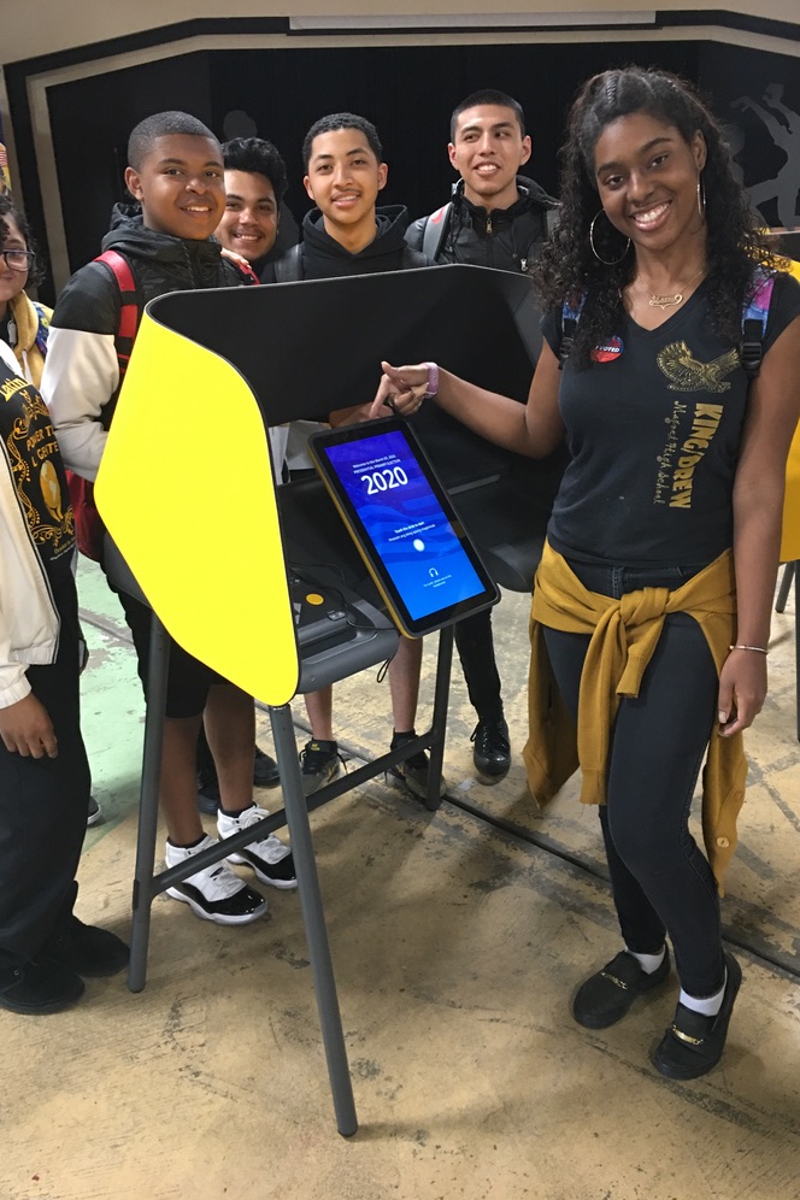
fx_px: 1033
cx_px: 394
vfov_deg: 60.3
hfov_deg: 42.3
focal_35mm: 31
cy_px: 589
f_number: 2.2
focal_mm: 4.15
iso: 100
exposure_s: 1/15
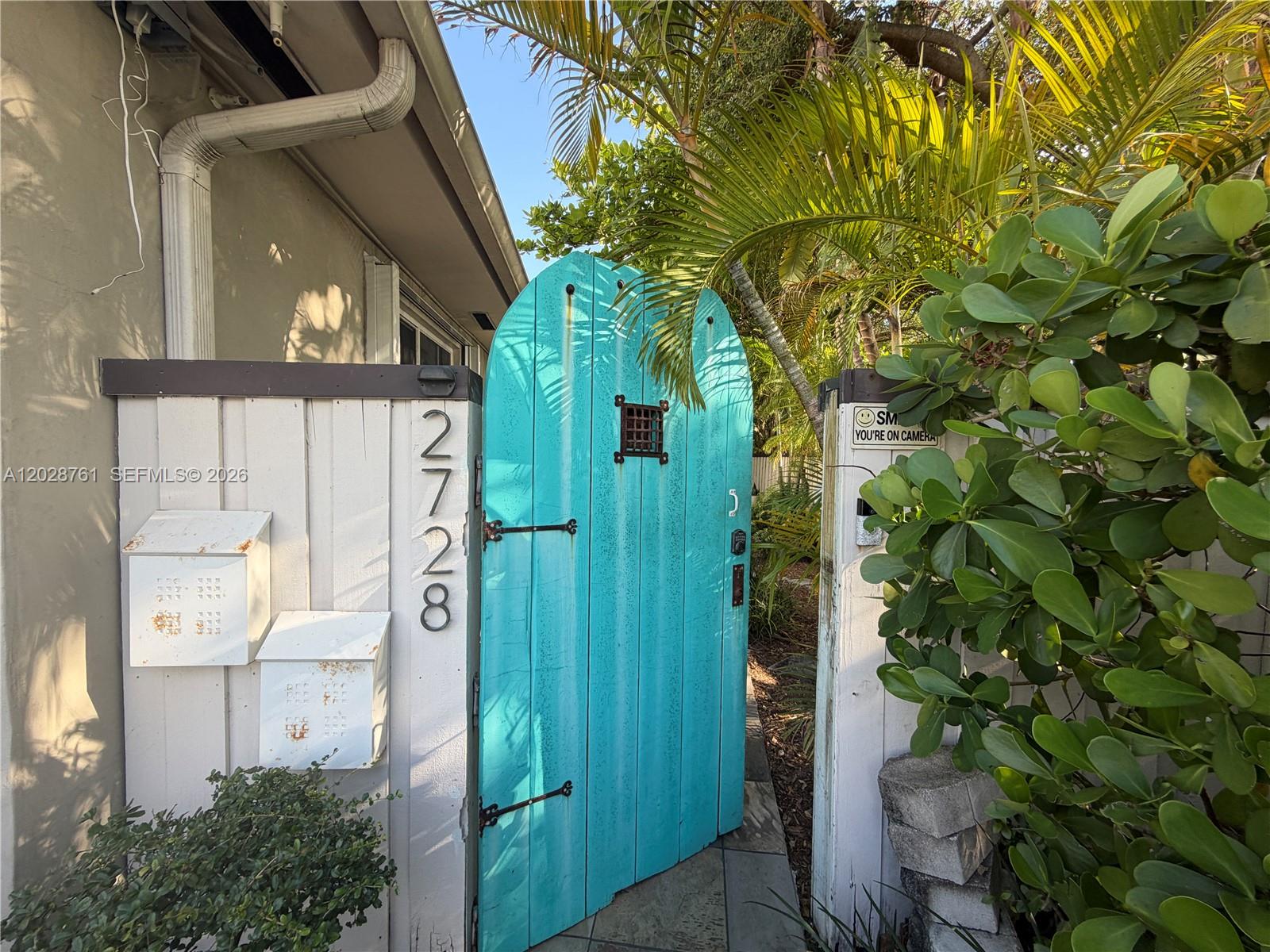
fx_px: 514
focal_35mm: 14
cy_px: 476
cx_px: 635
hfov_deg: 102.1
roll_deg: +0.8
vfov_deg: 85.7
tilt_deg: +0.6
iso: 40
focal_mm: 2.22
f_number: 2.2
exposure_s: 1/185
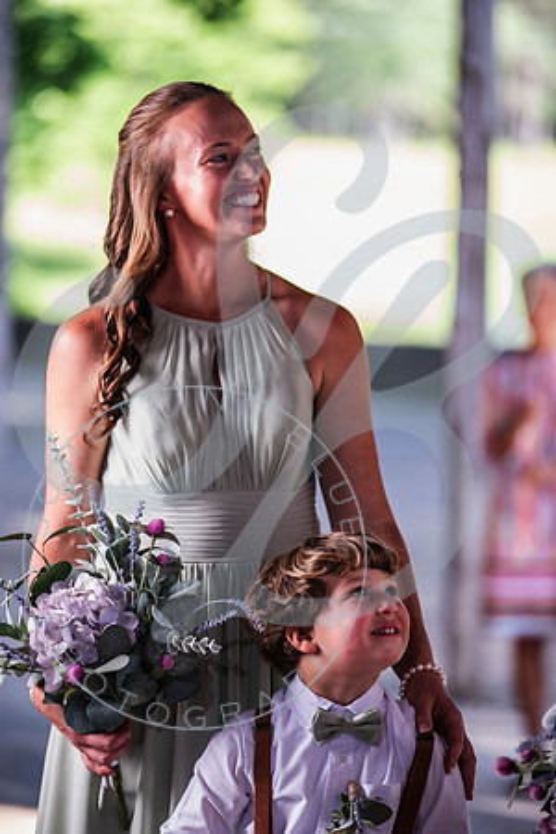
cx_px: 278
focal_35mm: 160
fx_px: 3706
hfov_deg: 8.6
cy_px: 417
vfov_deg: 12.8
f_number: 2.8
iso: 250
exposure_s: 1/200
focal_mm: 160
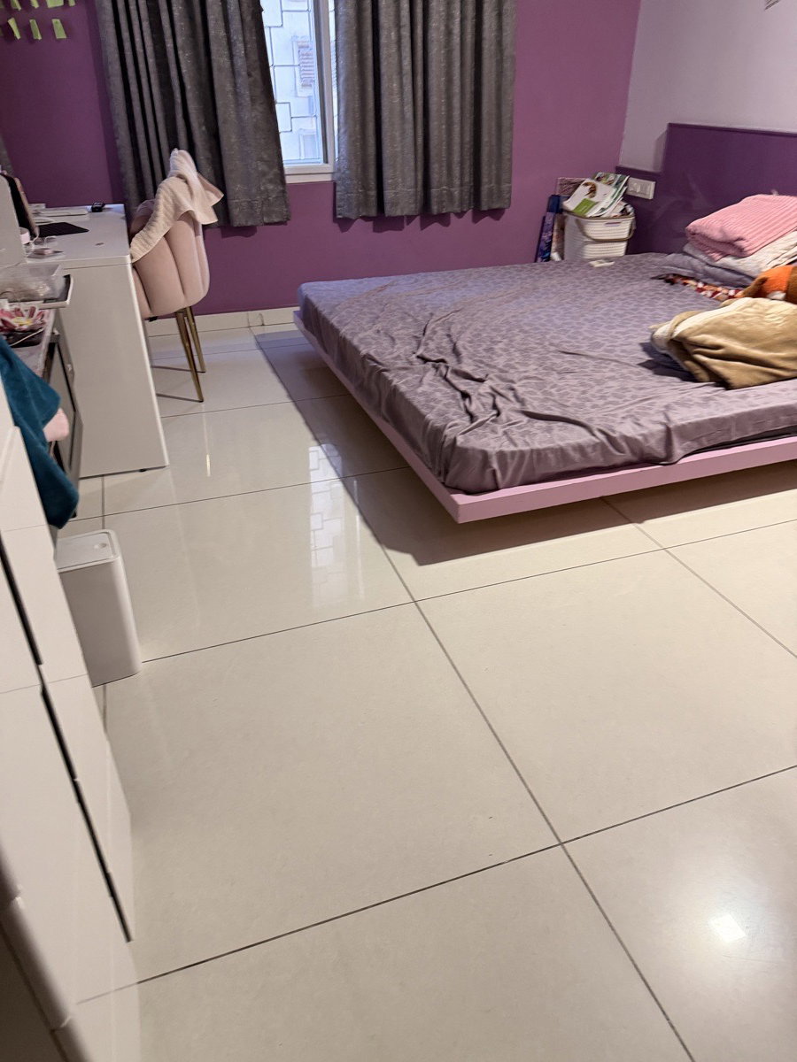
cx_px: 398
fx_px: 737
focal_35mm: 24
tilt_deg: -28.7
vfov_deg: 71.6
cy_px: 531
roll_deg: +0.1
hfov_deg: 56.8
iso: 500
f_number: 1.78
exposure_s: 1/50
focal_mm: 6.76
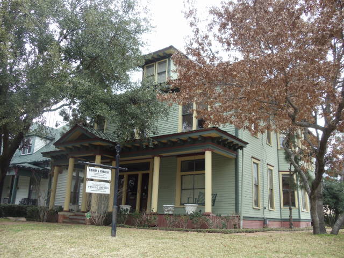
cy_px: 129
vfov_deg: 32.9
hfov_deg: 42.9
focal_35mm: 44
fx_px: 437
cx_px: 172
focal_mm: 6
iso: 100
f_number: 3.5
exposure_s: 1/200
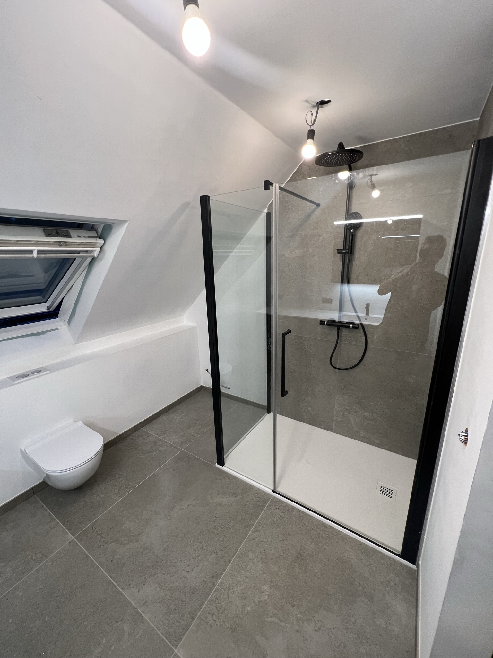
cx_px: 246
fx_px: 247
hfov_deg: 89.9
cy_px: 329
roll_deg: +1.9
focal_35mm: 13
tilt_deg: -15.0
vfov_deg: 106.2
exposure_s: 1/50
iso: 125
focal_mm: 1.57
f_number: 1.8
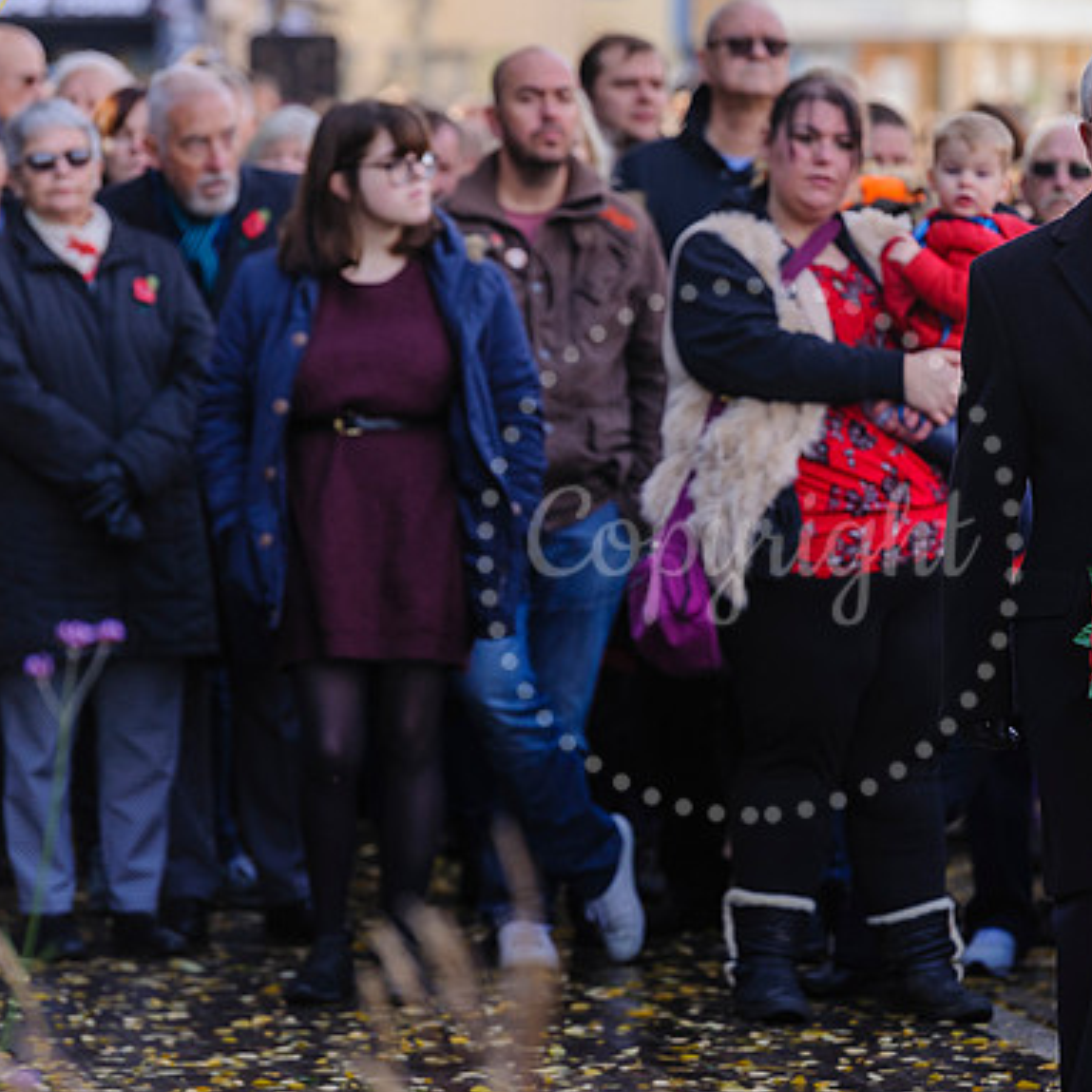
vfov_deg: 6.8
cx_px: 842
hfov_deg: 6.8
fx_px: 9172
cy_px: 547
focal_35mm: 257
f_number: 4.8
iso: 800
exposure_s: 1/500
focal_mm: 180
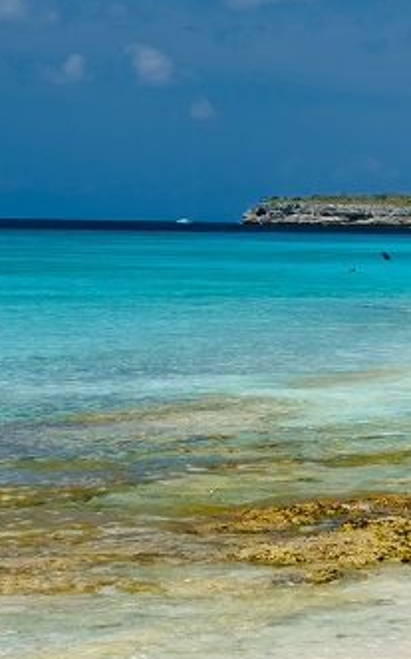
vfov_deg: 12.2
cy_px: 333
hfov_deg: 7.5
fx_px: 3088
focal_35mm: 172
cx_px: 661
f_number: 5.6
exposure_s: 1/500
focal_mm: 37.4
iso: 80
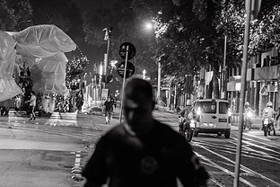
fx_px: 1229
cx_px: 26
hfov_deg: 12.9
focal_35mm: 158
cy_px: 45
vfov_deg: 8.7
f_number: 2.8
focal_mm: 85
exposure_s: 1/50
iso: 2500
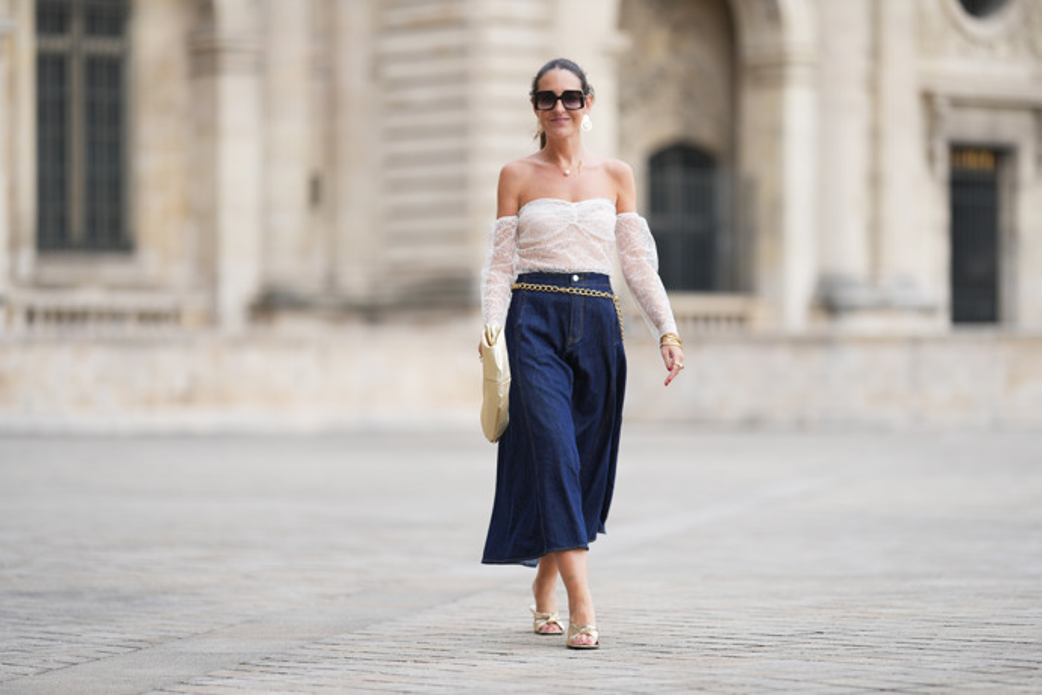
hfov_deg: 15.2
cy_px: 348
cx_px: 521
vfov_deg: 10.2
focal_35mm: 135
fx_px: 3907
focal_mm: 135
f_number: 1.8
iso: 160
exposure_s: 1/1000
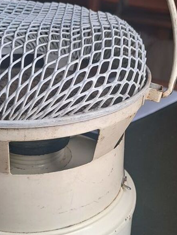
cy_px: 165
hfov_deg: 25.7
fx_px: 388
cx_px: 81
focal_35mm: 57
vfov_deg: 33.3
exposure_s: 1/60
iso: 50
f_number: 1.8
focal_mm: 4.65
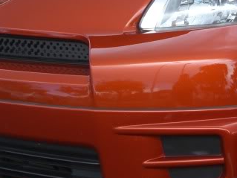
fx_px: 835
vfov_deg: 12.0
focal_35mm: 122
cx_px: 225
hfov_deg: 15.9
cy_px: 10
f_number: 2.8
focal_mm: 7.9
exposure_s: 1/200
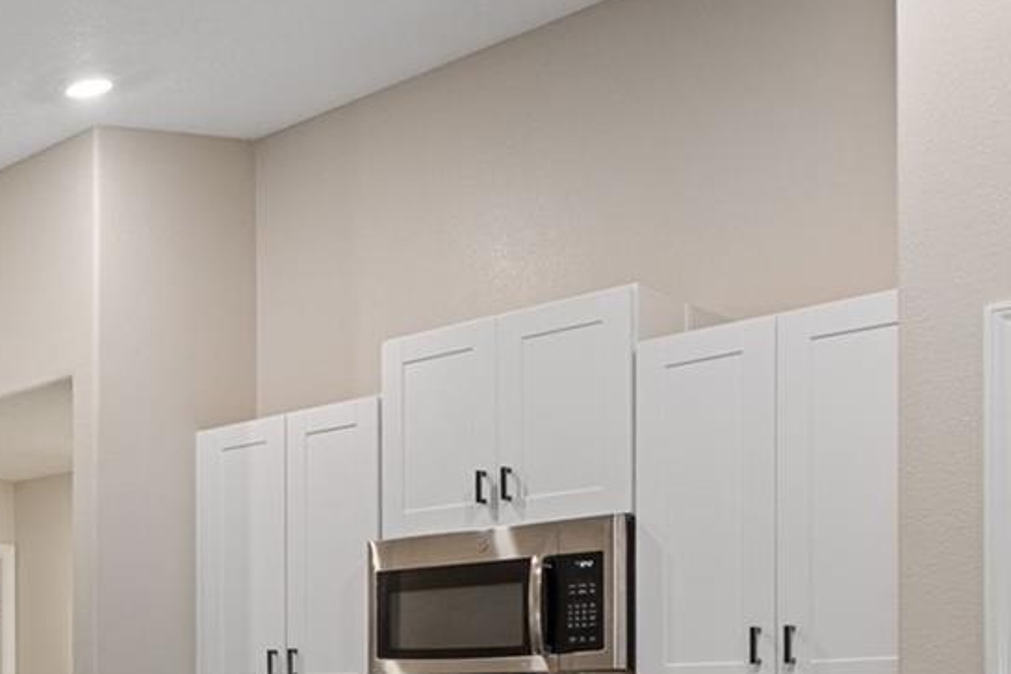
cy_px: 741
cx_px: 2
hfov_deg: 37.5
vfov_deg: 26.4
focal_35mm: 47
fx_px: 1319
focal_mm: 16
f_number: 8
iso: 400
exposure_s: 1/1.25
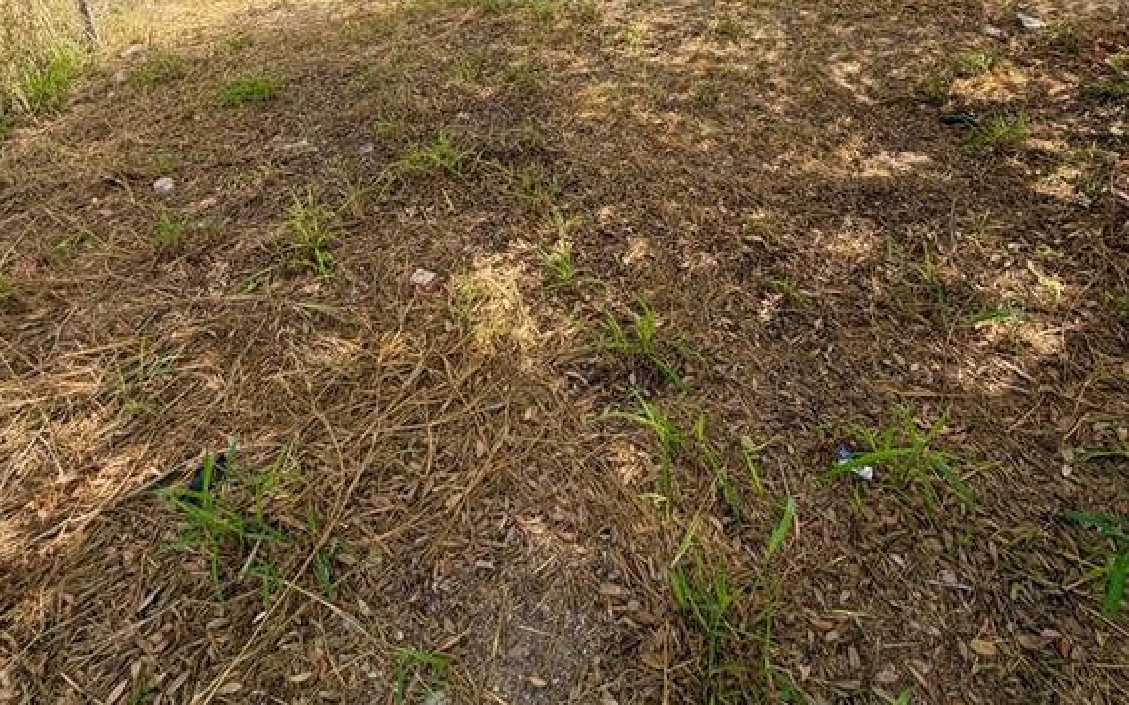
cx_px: 561
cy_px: 75
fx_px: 615
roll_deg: +4.7
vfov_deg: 52.6
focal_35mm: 20
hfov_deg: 85.1
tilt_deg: -22.1
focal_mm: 2.22
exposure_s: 1/631
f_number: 2.2
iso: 40
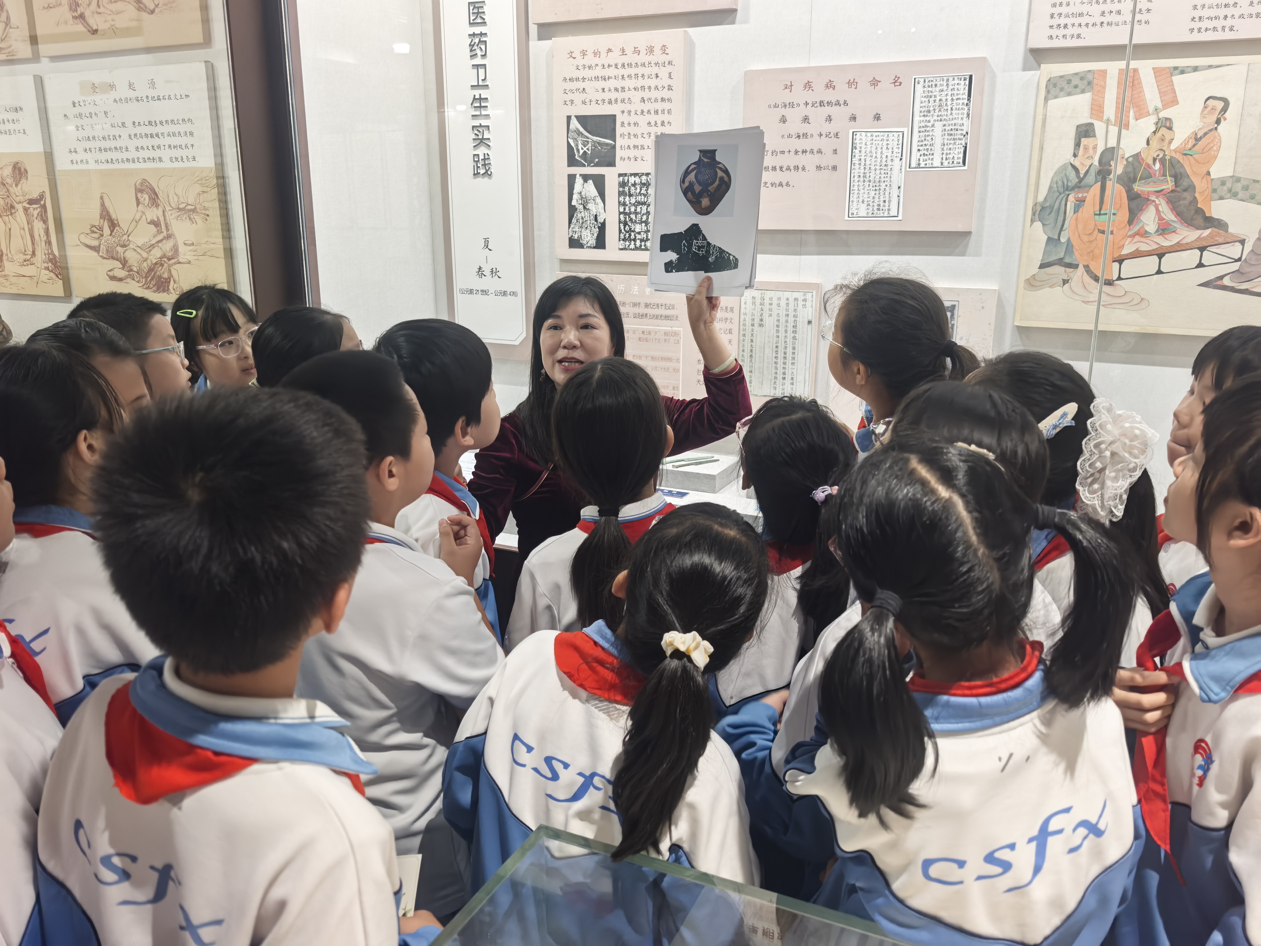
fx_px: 984
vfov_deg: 51.4
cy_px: 473
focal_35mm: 27
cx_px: 630
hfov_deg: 65.3
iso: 500
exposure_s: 1/119
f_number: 1.4
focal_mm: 6.98
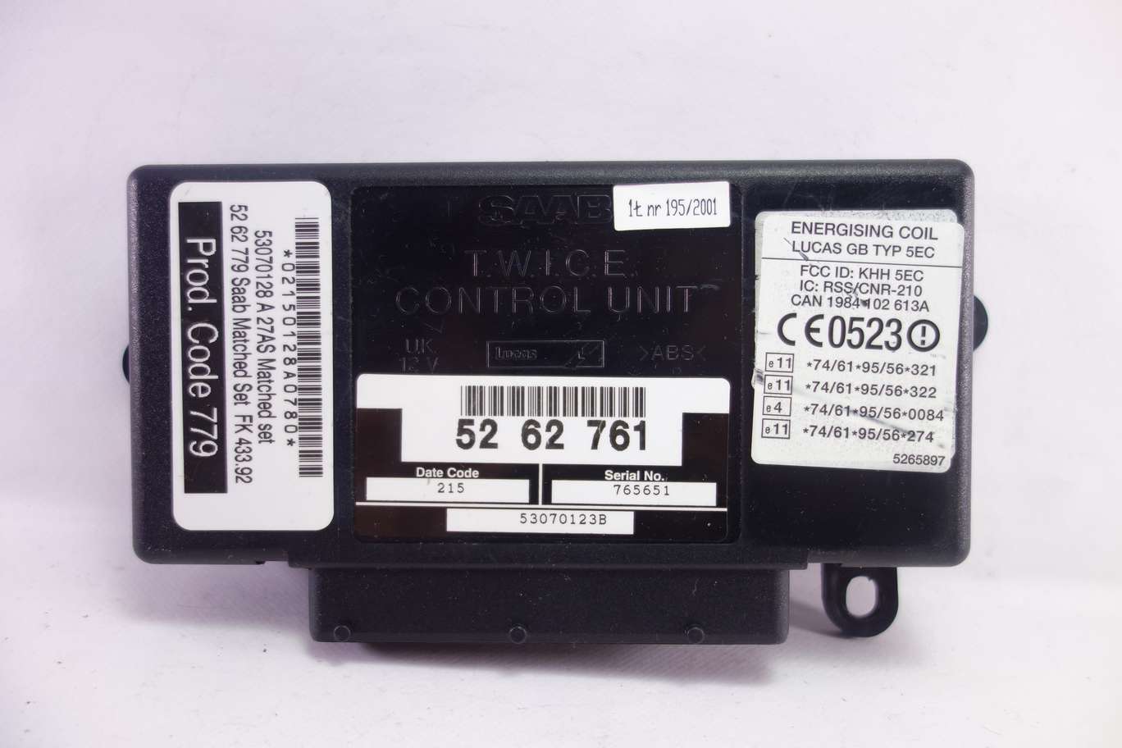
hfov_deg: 65.5
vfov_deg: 46.4
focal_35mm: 28
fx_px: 873
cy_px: 374
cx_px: 561
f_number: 1.8
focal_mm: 10.4
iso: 125
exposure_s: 1/100
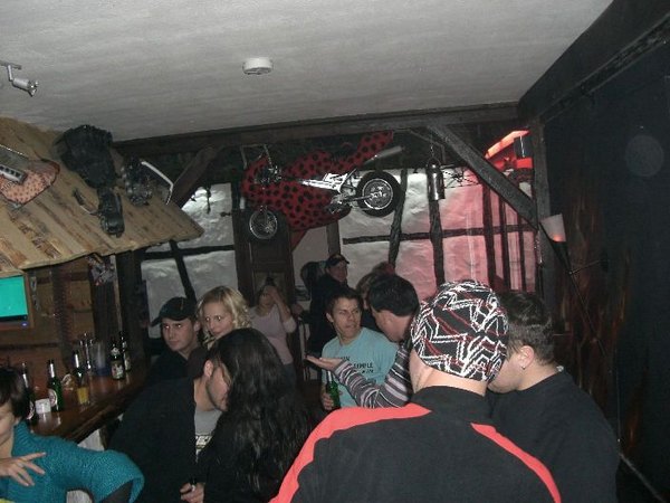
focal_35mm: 38
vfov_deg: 37.7
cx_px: 335
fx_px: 735
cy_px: 252
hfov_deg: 49.0
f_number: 2.7
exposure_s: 1/60
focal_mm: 6.2
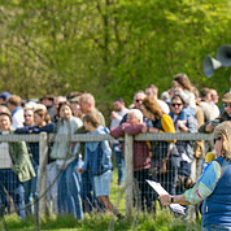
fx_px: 3435
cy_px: 214
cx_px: 261
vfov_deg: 3.8
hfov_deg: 3.8
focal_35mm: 455
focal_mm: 94
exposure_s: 1/3200
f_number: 4
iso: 400
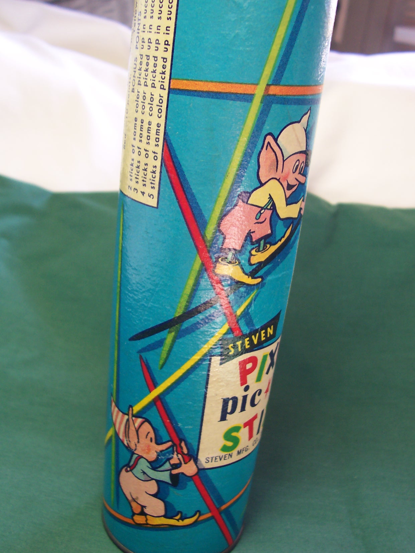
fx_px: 591
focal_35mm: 37
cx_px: 208
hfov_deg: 38.7
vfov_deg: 50.1
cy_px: 276
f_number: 2.8
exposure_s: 1/30
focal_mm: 5.6
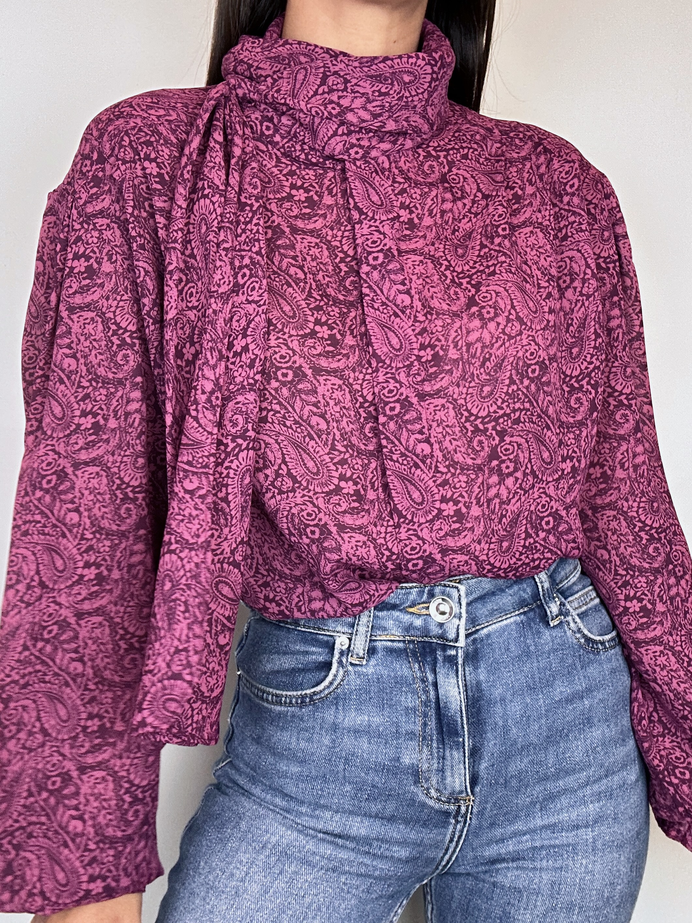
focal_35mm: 30
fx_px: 800
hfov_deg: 46.8
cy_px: 462
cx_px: 346
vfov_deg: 60.0
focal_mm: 2.69
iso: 80
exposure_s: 1/100
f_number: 1.9
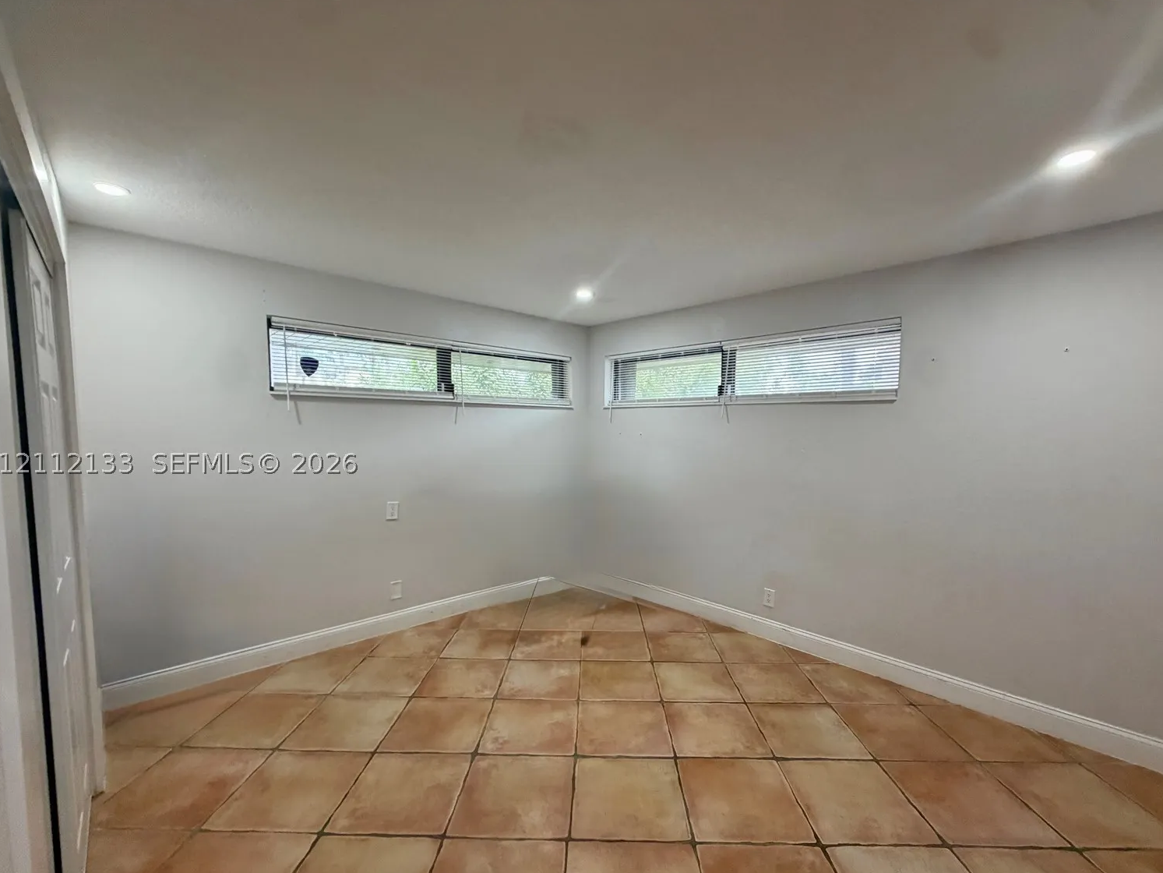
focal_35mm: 15
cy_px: 463
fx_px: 504
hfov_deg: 98.1
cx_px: 596
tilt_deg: -5.2
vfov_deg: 81.7
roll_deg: +0.9
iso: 250
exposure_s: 1/60
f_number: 2.2
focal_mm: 2.22
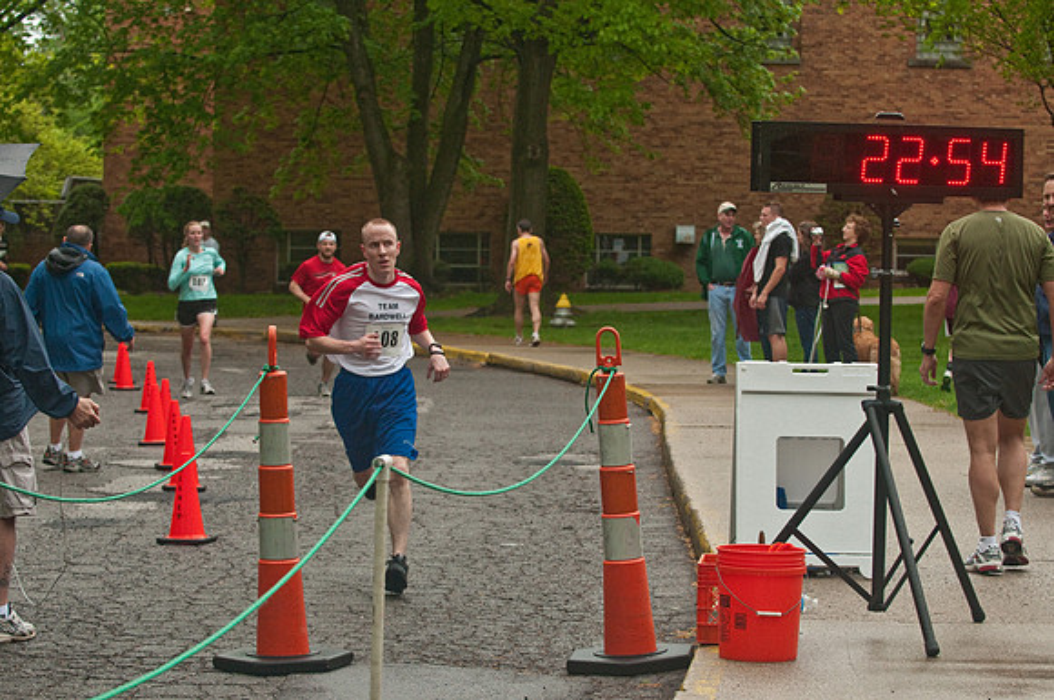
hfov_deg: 19.5
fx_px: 3070
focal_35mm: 105
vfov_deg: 13.0
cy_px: 350
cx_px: 527
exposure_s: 1/320
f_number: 5.6
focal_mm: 70
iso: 1600
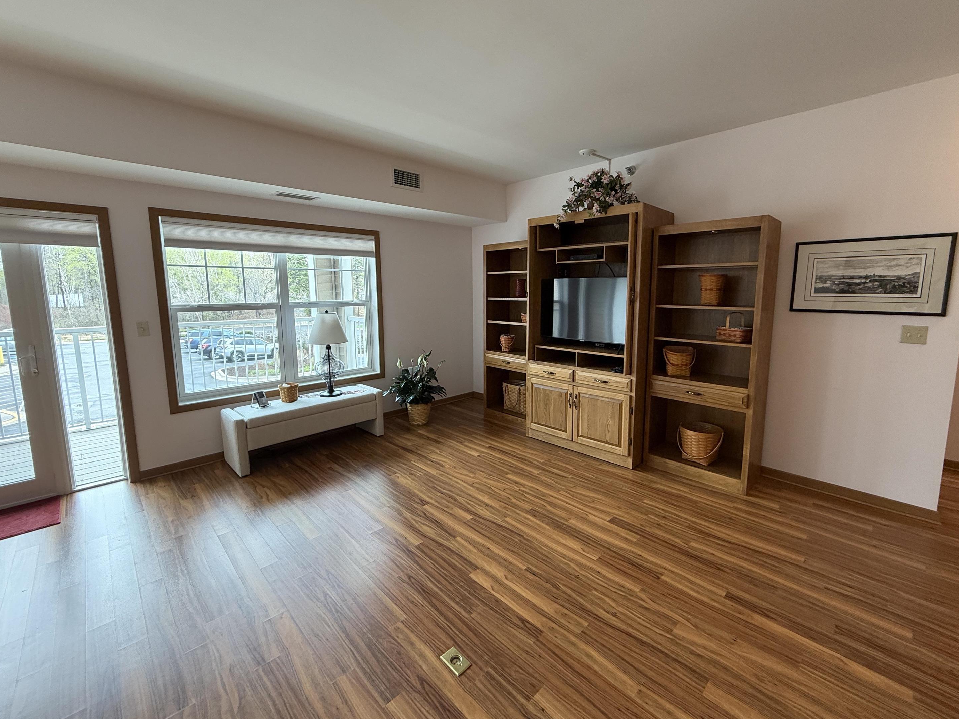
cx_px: 505
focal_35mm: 15
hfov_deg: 98.1
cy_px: 341
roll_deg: +0.9
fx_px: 416
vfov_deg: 81.7
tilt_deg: -6.9
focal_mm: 2.22
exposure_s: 1/60
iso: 200
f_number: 2.2
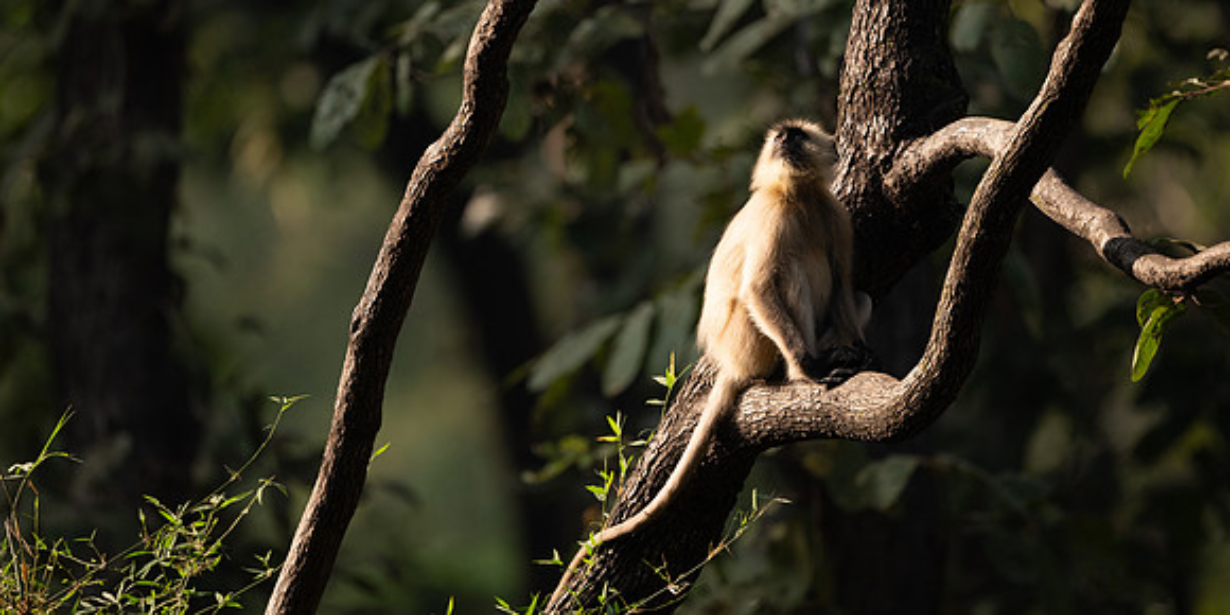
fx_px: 21815
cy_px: 218
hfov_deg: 3.2
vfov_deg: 1.6
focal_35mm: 686
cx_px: 655
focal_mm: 600
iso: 640
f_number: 4
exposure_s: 1/1000
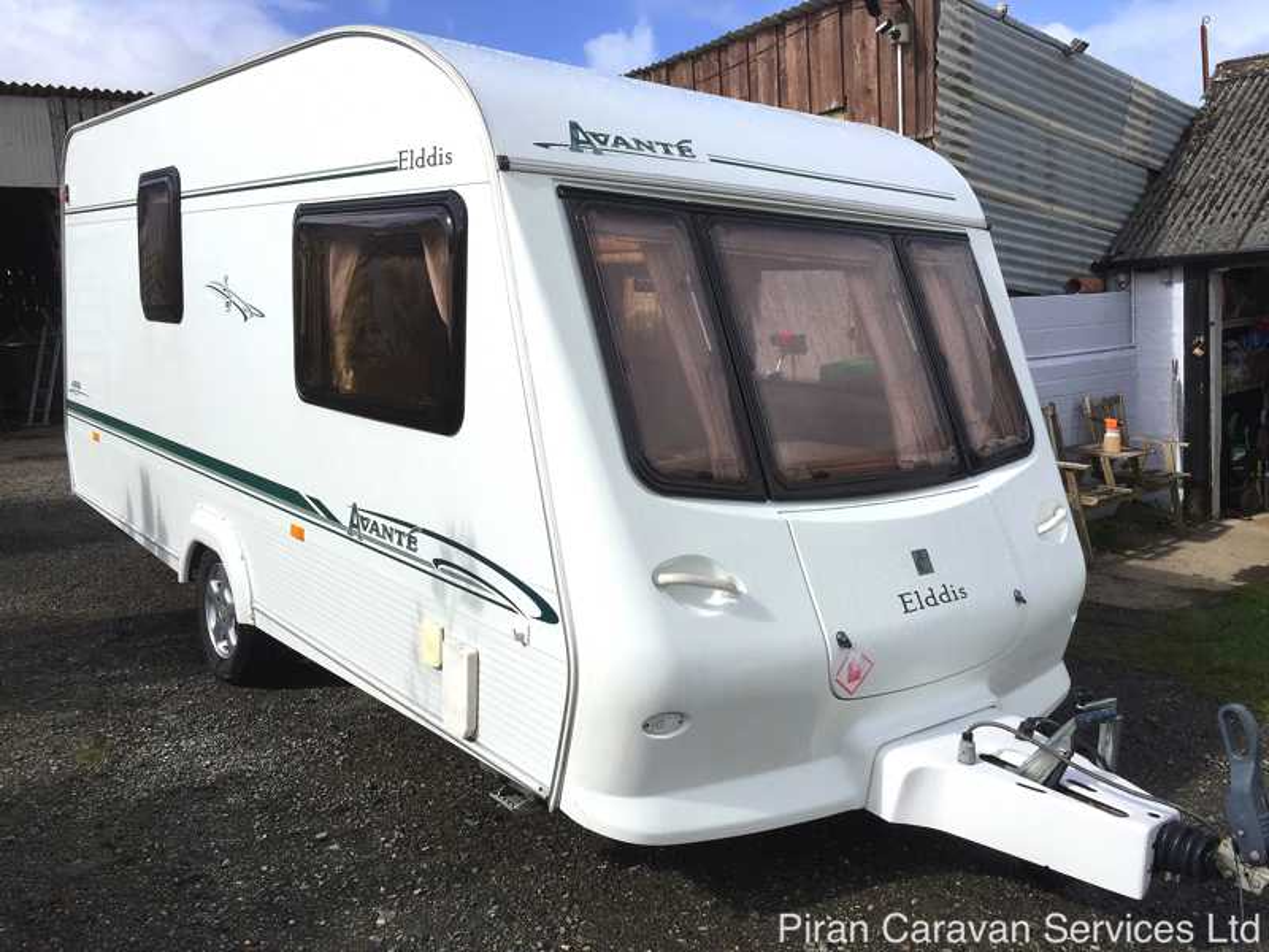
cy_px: 476
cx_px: 634
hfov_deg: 61.7
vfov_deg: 48.2
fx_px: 1063
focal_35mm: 29
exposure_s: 1/3049
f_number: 2.2
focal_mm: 4.15
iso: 32
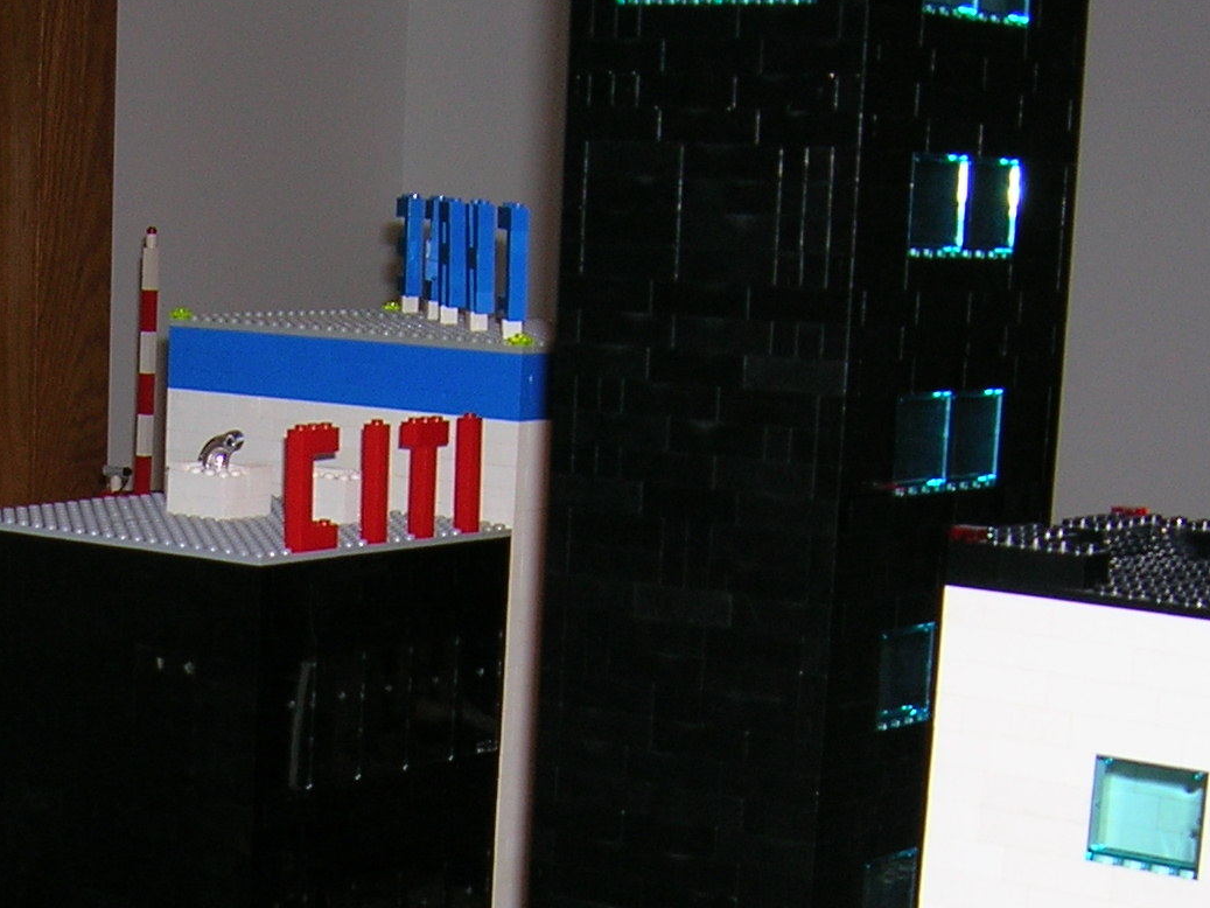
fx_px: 2972
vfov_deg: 16.8
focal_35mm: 85
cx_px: 128
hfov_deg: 22.5
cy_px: 1015
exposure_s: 1/60.1
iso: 50
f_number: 2.9
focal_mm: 5.7
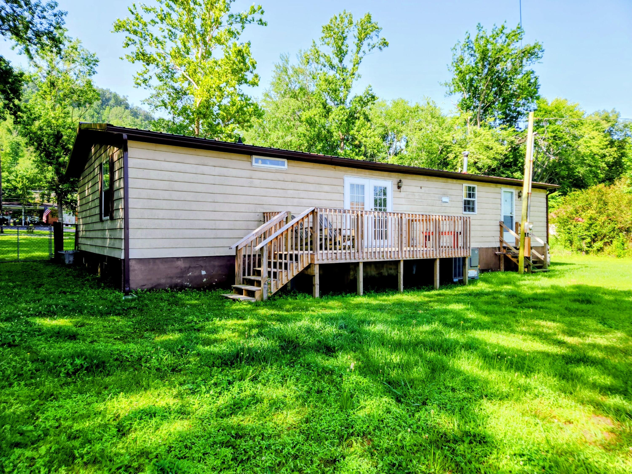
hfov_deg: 73.9
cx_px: 316
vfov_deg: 58.9
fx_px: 420
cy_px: 237
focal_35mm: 23
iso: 20
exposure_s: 1/484
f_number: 1.8
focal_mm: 5.4
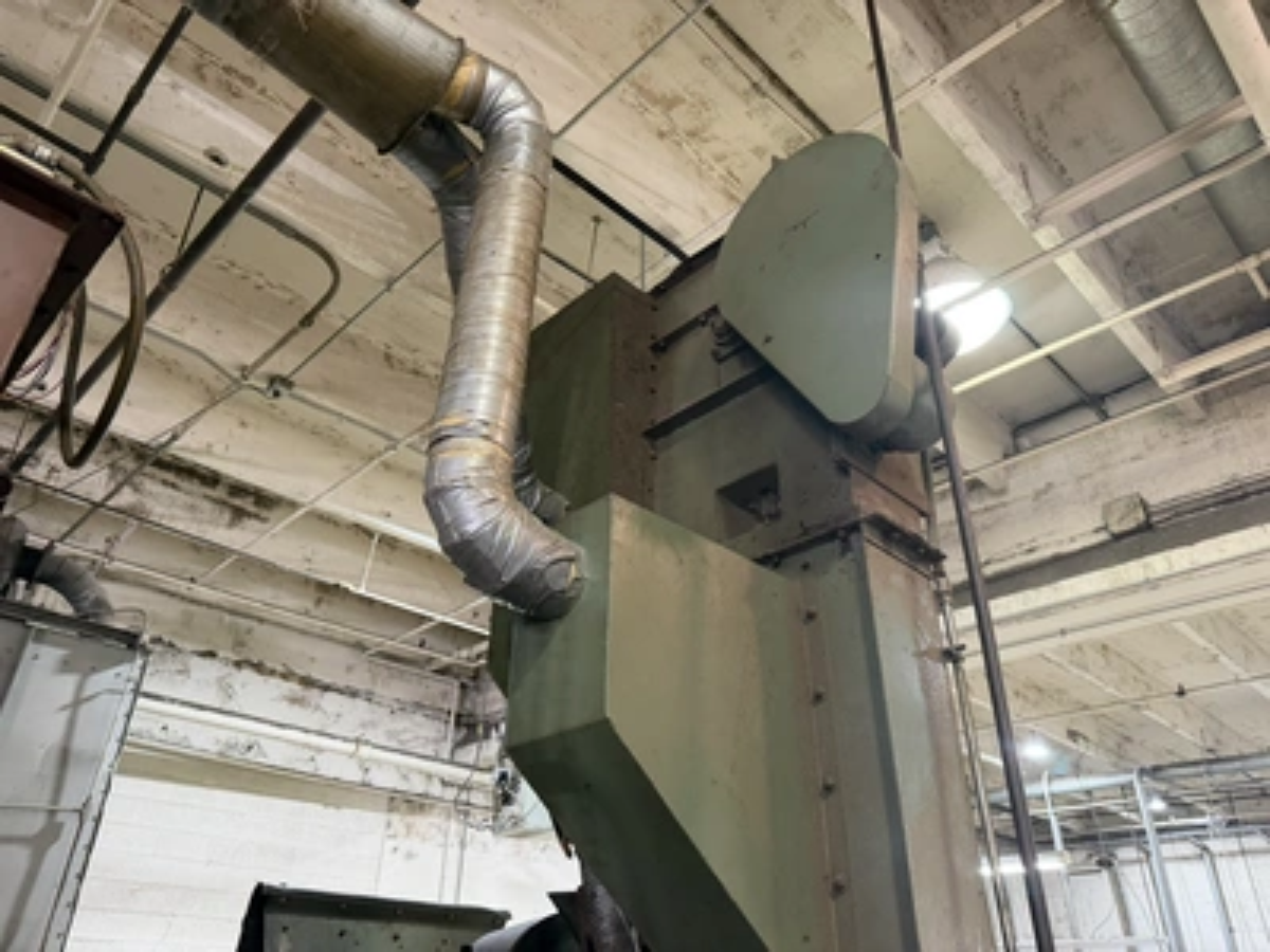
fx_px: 881
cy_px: 476
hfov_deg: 71.6
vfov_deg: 56.8
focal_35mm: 24
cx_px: 635
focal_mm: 6.76
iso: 250
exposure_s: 1/60
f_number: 1.78
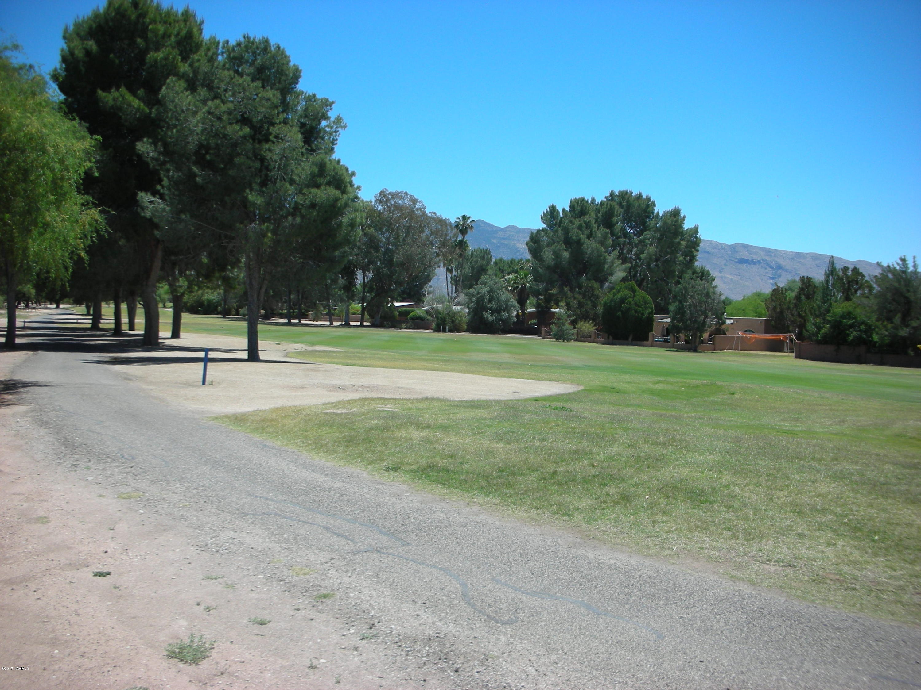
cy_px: 345
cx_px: 460
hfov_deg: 52.6
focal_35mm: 35
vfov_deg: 40.7
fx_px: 931
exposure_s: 1/88.6
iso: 50
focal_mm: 5.8
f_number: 8.5
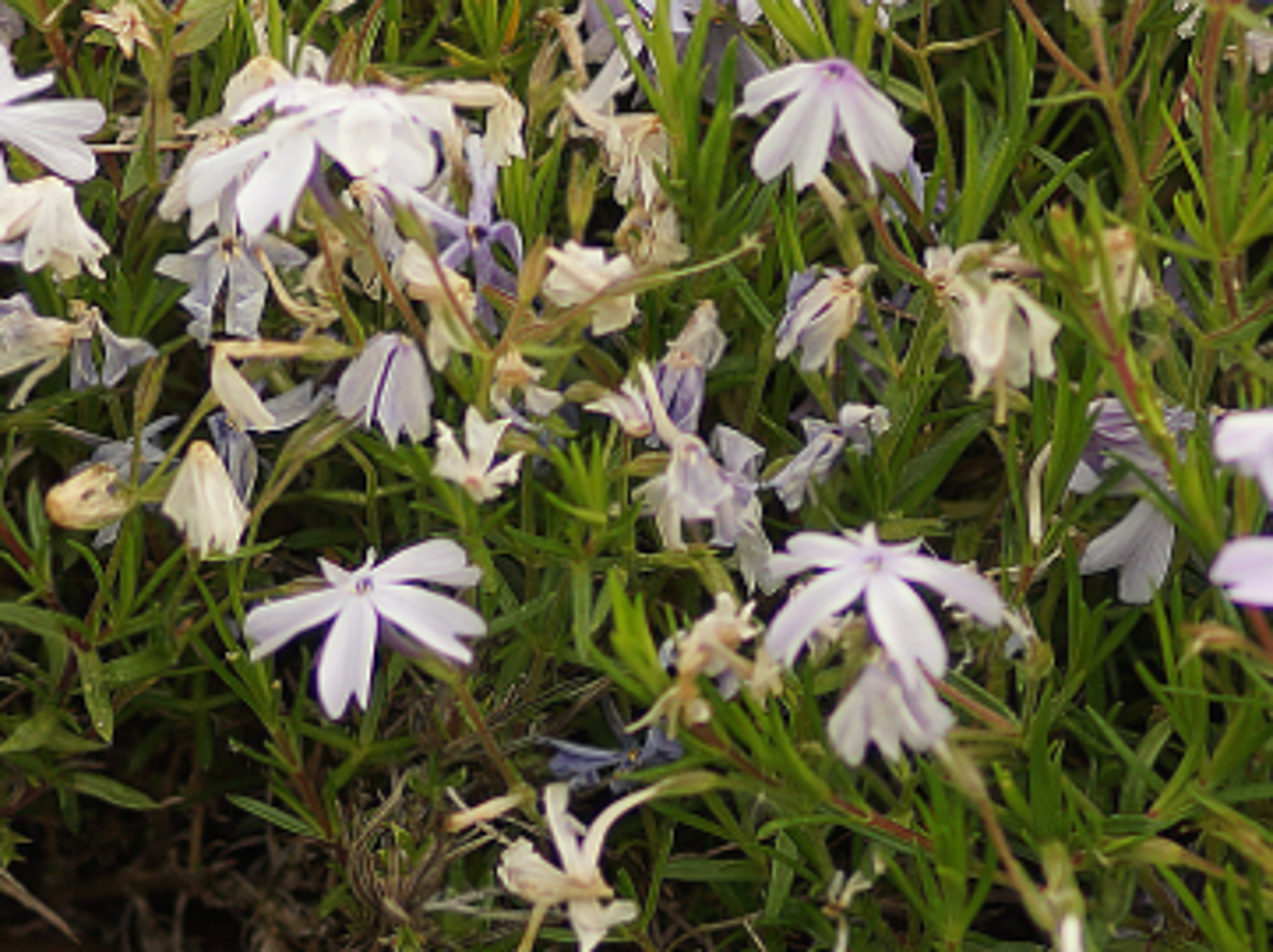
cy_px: 726
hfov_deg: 4.1
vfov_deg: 3.1
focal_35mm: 480
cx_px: 723
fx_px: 17634
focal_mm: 100
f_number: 2.8
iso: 100
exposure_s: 1/640
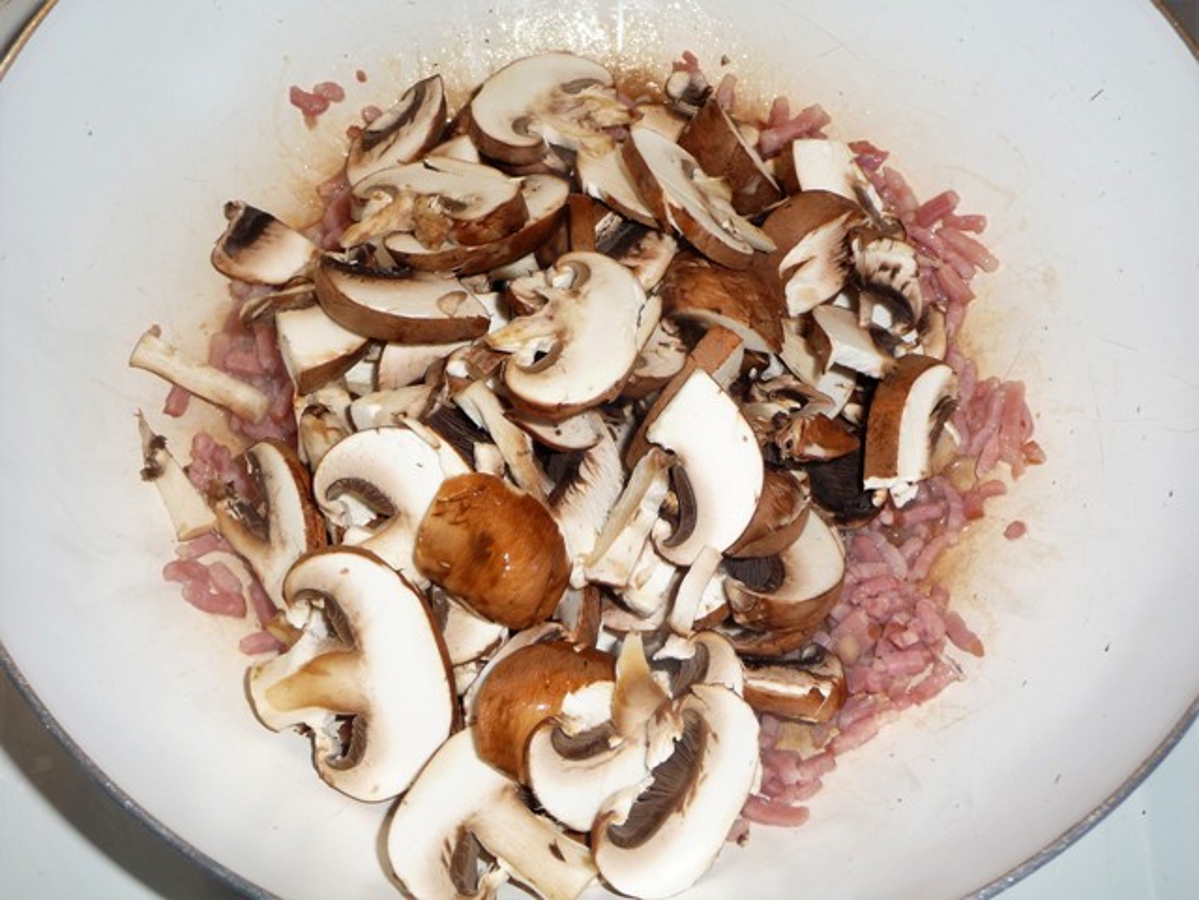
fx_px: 1385
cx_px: 600
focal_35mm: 40
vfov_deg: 36.0
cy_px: 450
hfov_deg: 46.8
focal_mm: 6.7
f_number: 3.9
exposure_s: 1/30
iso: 100
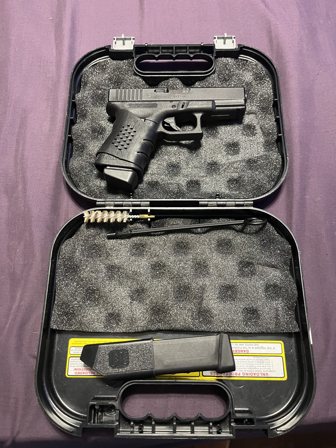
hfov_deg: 53.1
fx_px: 336
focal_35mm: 26
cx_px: 168
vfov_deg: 67.3
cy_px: 224
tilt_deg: -72.1
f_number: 1.6
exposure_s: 1/40
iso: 500
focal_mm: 5.1
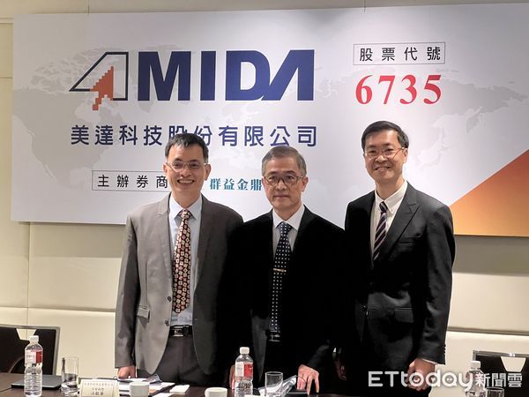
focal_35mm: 77
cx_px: 264
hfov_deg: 25.3
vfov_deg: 19.1
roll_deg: -0.9
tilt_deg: -1.3
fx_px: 1177
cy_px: 198
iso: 400
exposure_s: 1/60
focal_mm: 9
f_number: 2.8
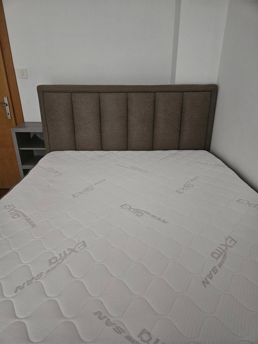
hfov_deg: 58.9
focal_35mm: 23
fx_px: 229
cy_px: 172
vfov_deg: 73.9
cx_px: 129
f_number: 1.8
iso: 500
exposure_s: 1/25
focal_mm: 5.4
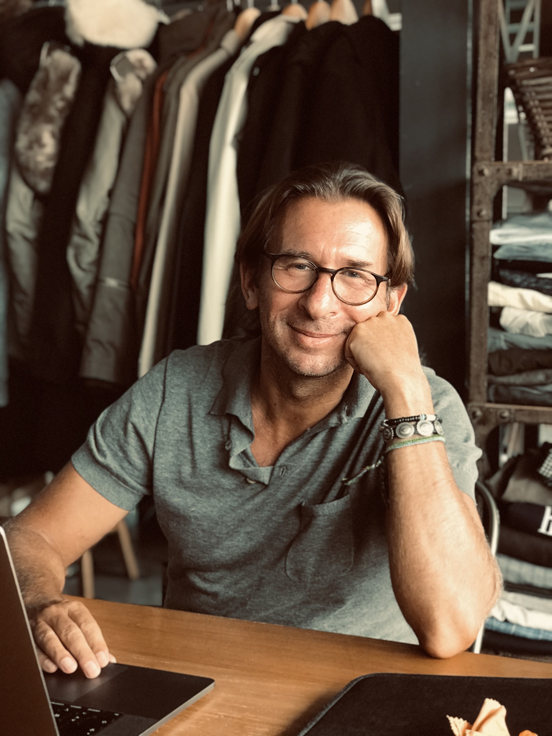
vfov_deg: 33.8
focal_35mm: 57
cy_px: 368
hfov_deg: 25.7
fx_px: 1212
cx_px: 276
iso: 160
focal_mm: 6.6
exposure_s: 1/50
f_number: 2.8
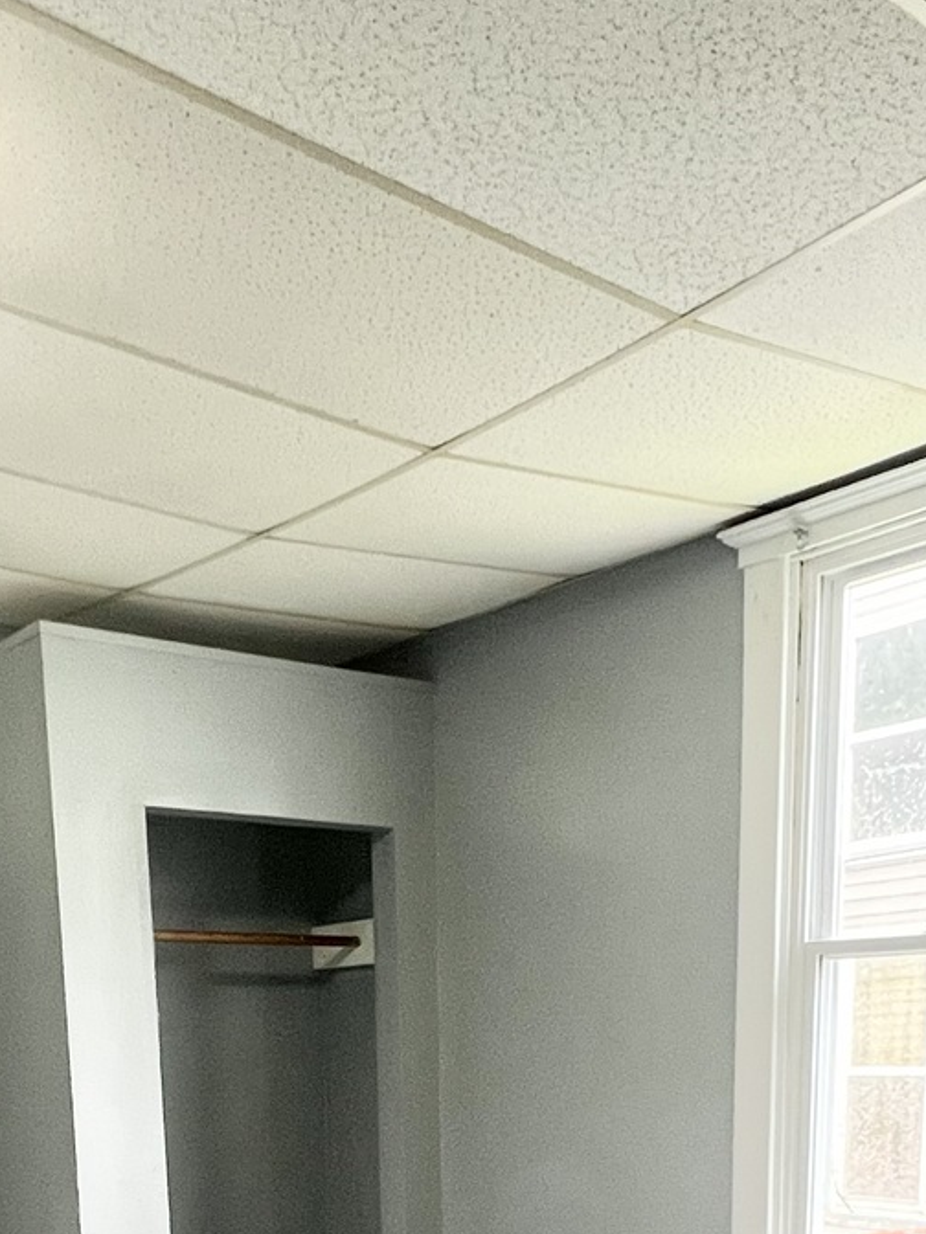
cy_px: 1341
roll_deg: +1.5
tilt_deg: -11.1
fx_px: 1391
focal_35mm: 39
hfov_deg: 36.7
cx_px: 390
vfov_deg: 39.6
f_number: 1.8
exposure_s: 1/60
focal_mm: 1.57
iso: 200
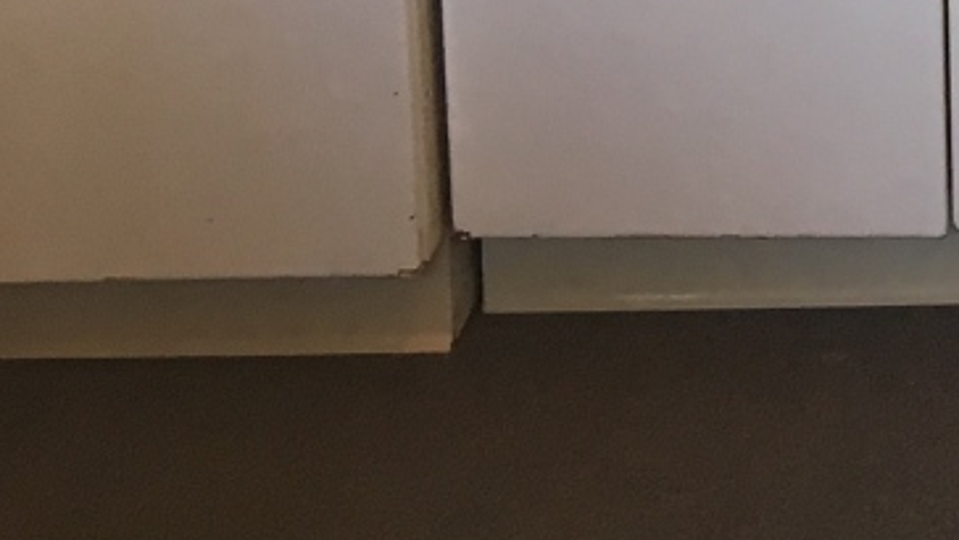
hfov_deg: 13.9
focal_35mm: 139
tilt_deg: -10.1
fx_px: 3536
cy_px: -1030
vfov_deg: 7.7
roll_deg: -0.7
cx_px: 1678
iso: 50
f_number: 2.2
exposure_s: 1/30
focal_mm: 4.15
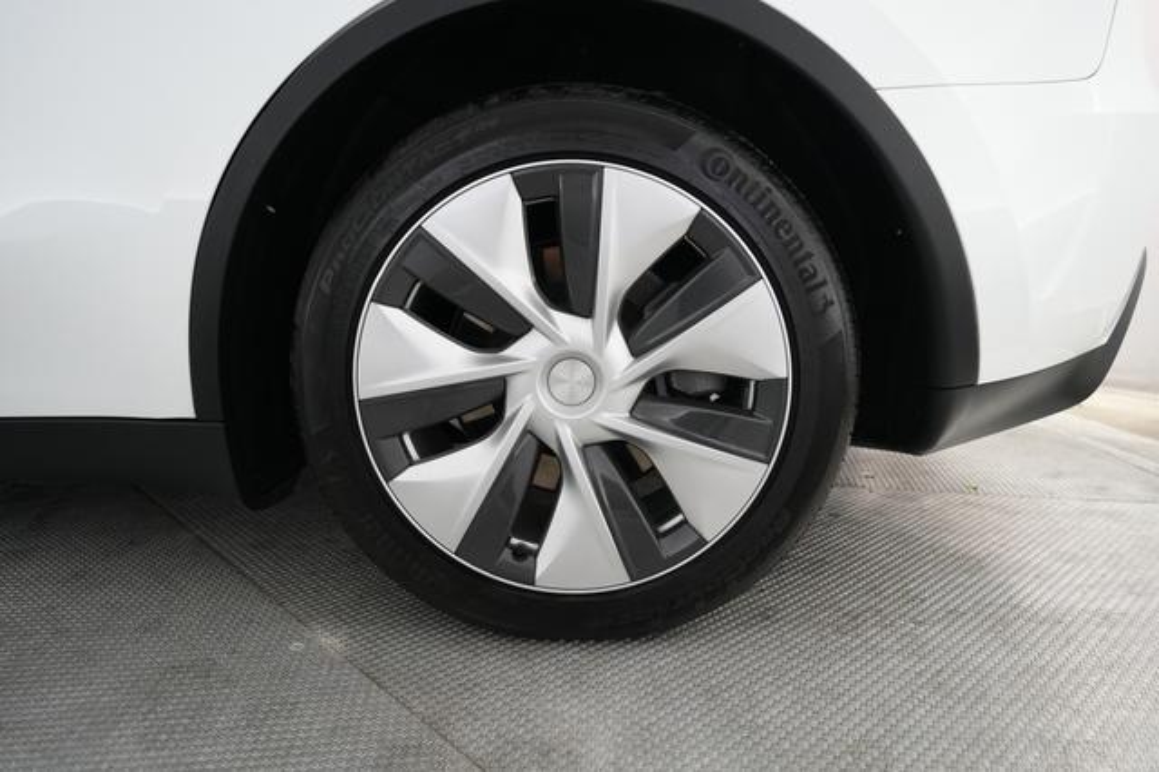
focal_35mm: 24
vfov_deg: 53.1
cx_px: 580
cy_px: 386
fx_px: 772
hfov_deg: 73.8
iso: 3200
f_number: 2.8
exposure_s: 1/160
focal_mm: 24
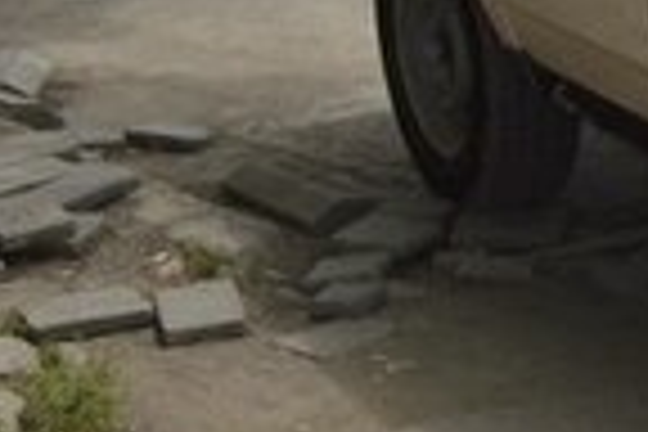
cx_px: 1440
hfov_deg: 11.7
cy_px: 34
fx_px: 2718
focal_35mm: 151
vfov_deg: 9.0
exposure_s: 1/200
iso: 100
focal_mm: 22
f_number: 8
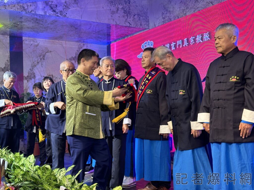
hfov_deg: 39.7
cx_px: 127
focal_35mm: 48
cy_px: 95
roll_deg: +1.2
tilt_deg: +2.6
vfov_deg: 30.3
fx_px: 352
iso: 64
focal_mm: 6.86
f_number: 1.78
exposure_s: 1/60
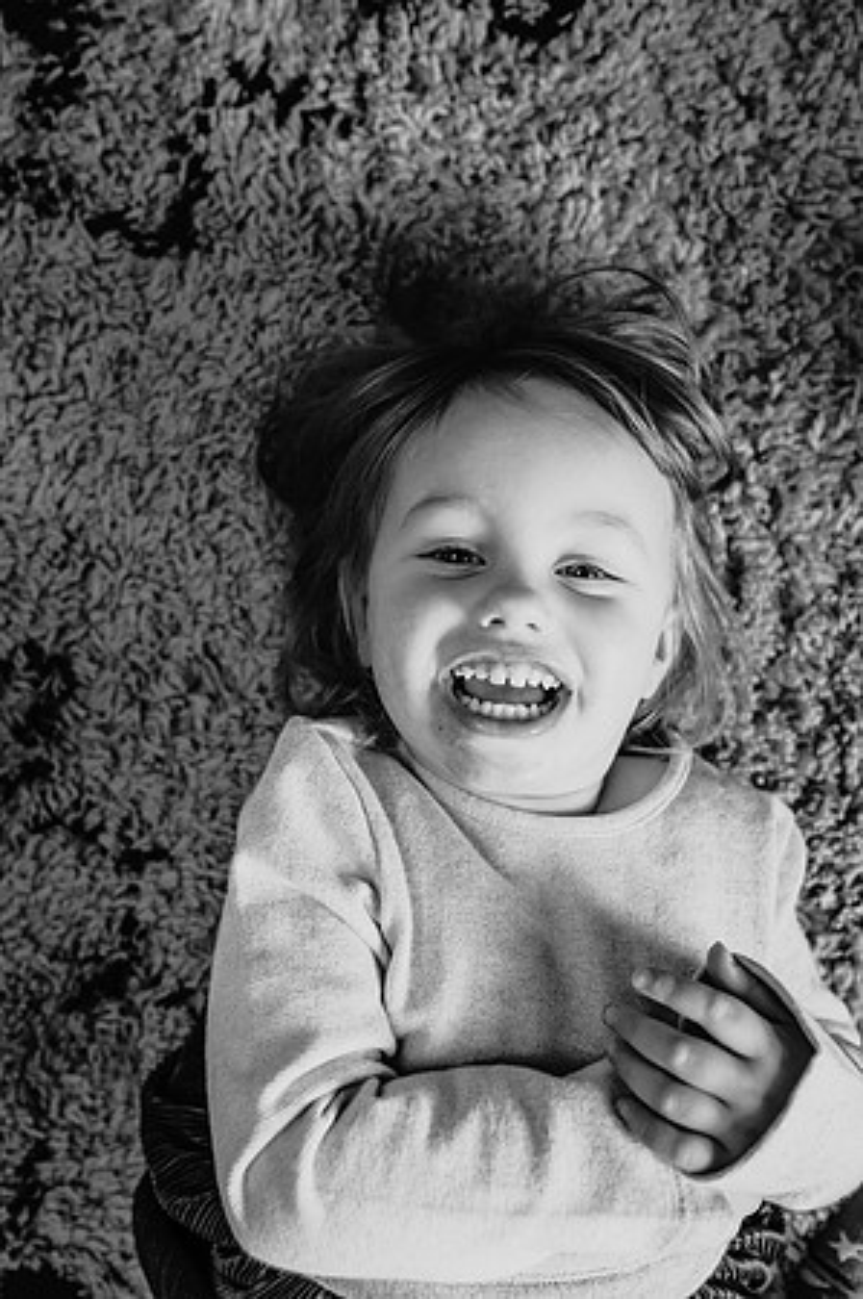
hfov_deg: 37.8
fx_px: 1261
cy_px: 650
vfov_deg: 54.5
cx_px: 432
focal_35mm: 35
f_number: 3.5
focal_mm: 35
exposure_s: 1/160
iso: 1400
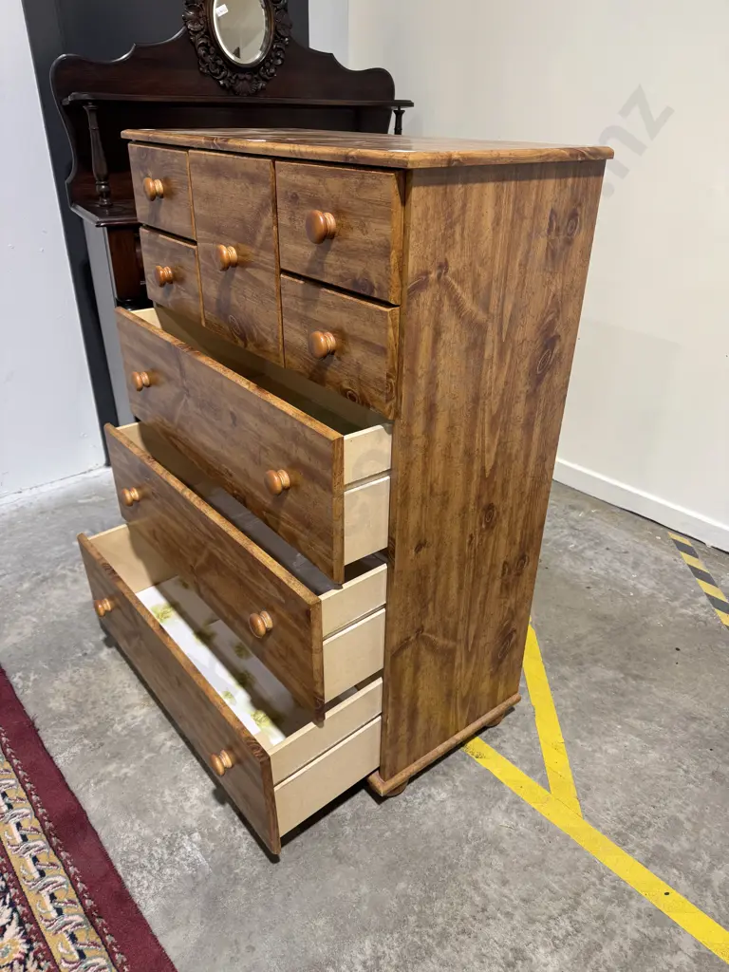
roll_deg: -0.5
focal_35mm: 24
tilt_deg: -28.3
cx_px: 364
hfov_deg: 56.8
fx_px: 674
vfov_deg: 71.6
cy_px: 486
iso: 160
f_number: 1.78
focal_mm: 6.76
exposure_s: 1/100
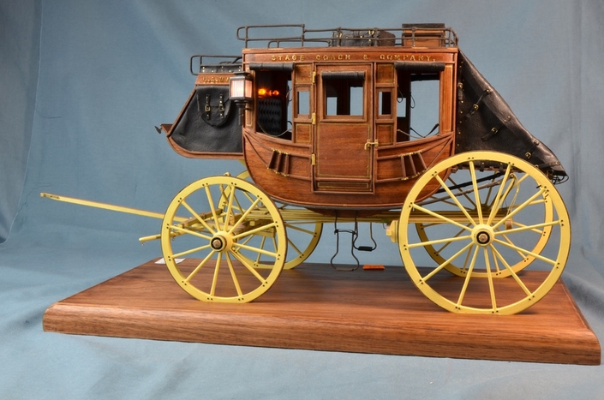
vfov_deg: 31.3
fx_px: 713
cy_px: 178
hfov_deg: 45.9
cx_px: 324
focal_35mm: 43
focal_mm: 25
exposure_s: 1/1.6
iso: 200
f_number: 18
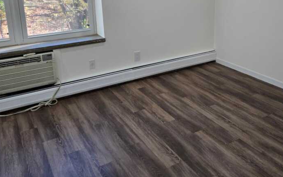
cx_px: 171
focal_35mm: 36
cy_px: 36
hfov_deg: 53.6
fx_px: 278
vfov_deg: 34.3
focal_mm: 5.4
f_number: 1.8
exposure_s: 1/120
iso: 64
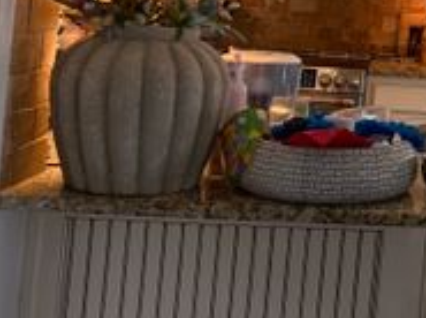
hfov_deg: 22.6
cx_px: 539
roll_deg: -3.9
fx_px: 958
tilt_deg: +0.3
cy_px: -46
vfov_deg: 18.0
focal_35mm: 78
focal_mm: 6.76
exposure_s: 1/60
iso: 200
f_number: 1.78
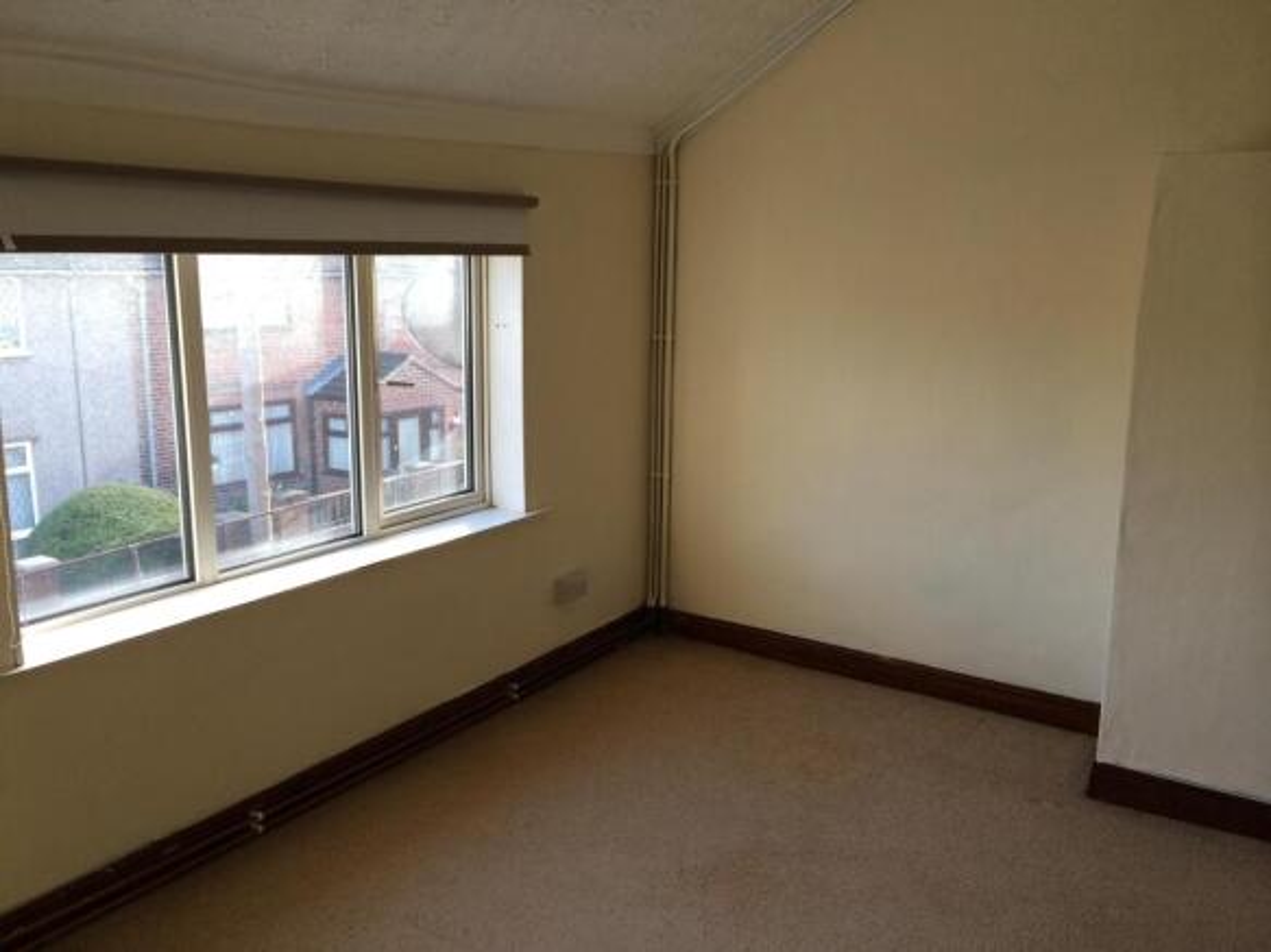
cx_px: 636
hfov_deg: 60.0
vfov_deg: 46.8
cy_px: 476
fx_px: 1101
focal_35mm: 30
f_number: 2.2
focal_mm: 4.12
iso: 80
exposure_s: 1/120
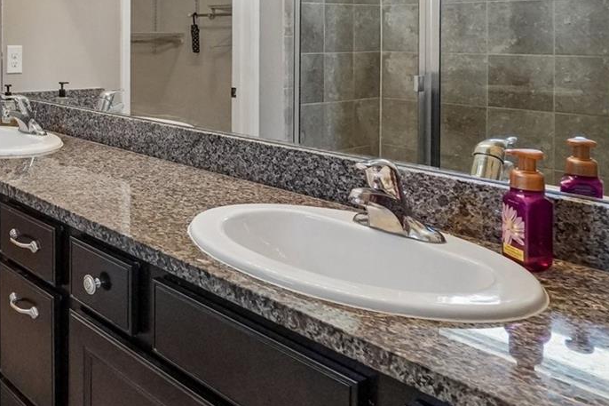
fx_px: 592
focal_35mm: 35
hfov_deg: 44.8
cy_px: 57
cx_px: -20
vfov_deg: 36.0
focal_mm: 10
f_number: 8
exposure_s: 1/30
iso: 1600
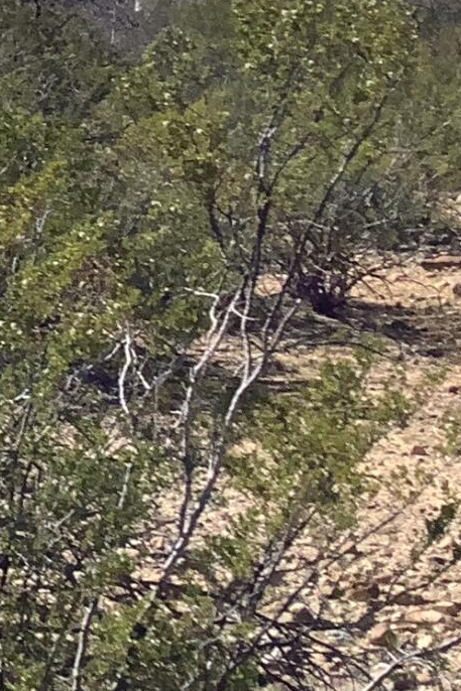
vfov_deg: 14.4
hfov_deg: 8.6
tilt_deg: -2.4
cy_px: 91
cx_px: -767
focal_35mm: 141
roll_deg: +1.0
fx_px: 2710
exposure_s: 1/1404
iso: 25
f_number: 2.4
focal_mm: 3.3
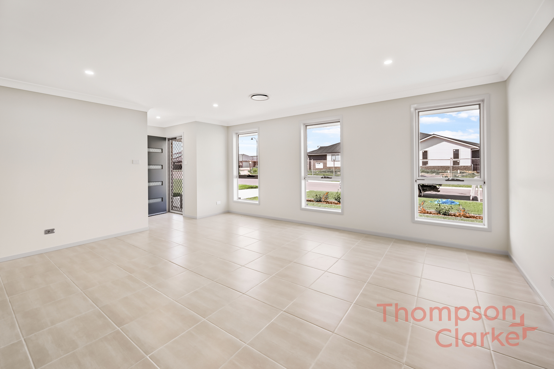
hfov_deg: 104.3
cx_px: 277
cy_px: 184
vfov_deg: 81.2
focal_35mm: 14
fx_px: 215
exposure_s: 1/8
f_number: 7.1
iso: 100
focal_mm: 14
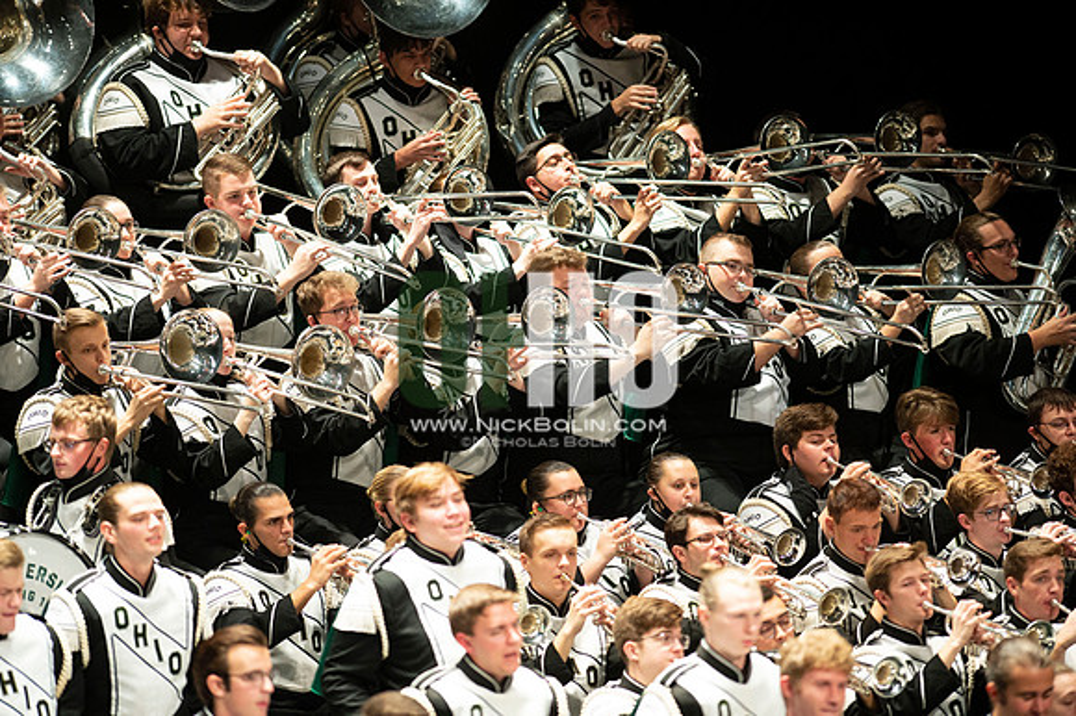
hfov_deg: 6.9
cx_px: 538
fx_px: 8961
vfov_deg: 4.6
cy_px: 358
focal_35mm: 300
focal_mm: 300
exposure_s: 1/500
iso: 3200
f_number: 2.8
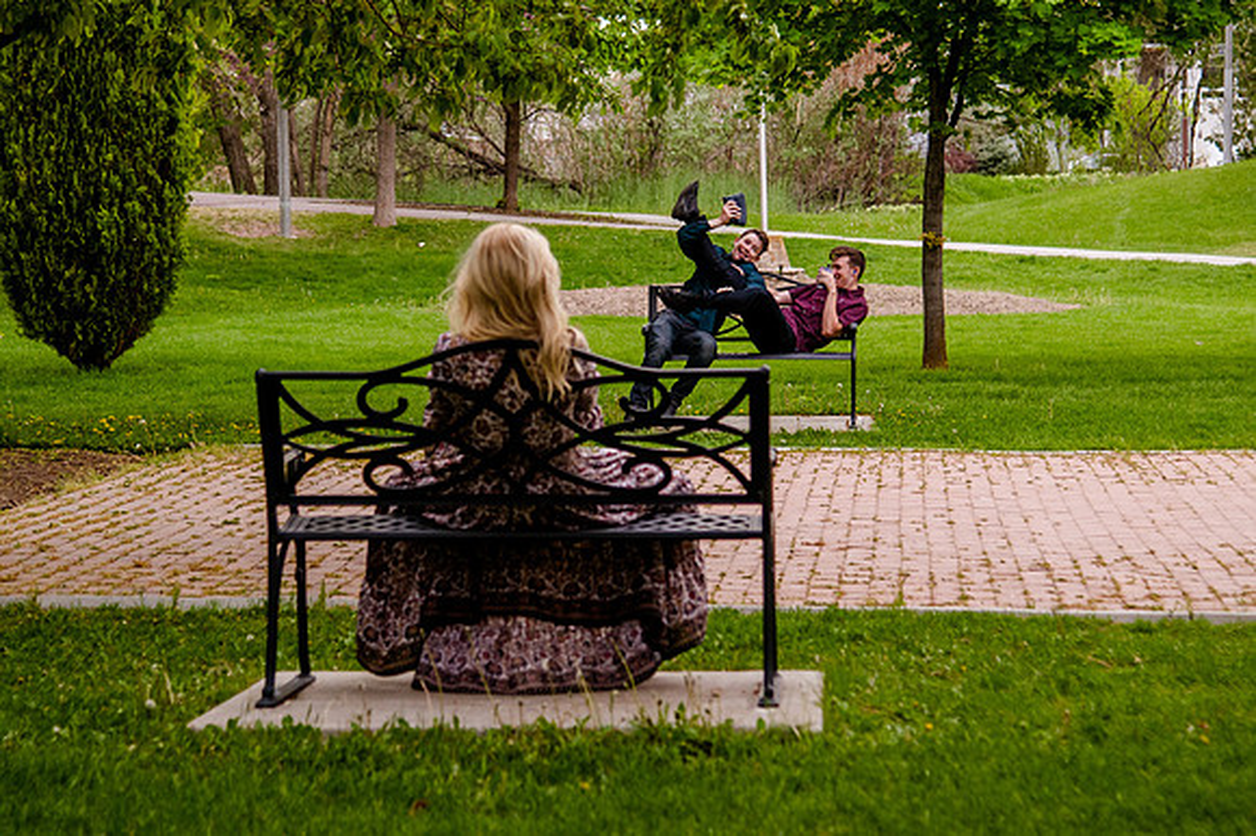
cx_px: 584
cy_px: 398
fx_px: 3376
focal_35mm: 97
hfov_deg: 21.1
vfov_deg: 14.1
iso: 1000
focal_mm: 66
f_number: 4
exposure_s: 1/200
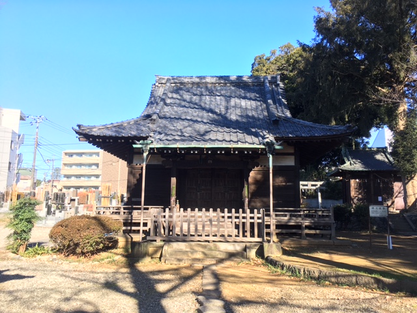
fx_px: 349
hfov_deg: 61.7
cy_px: 156
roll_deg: -1.6
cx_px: 208
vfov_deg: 48.2
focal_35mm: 29
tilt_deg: +10.0
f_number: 2.2
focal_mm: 4.15
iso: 25
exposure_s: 1/366
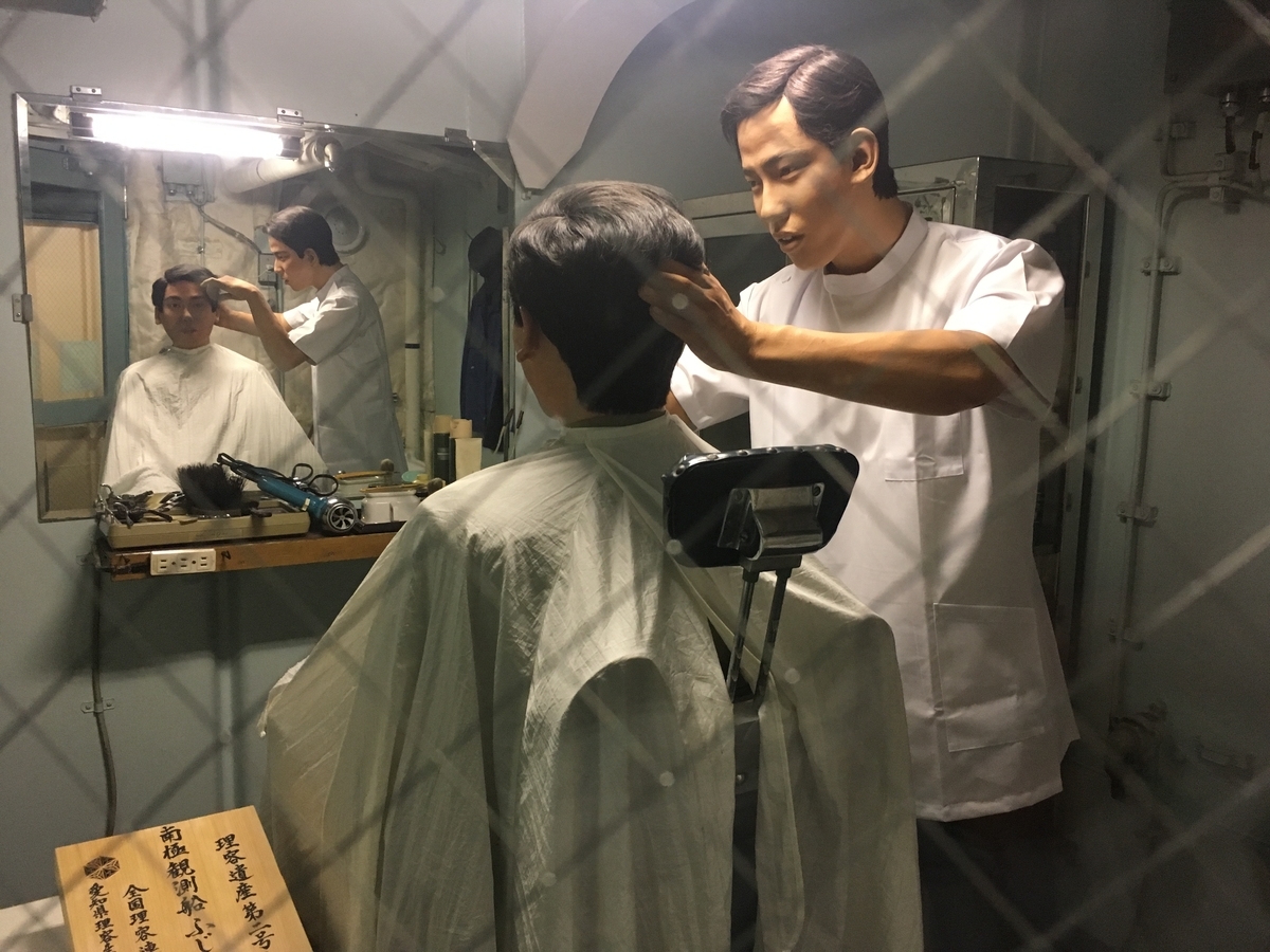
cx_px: 635
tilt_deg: -7.4
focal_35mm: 29
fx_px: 1064
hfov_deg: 61.7
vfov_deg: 48.2
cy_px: 476
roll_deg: -1.1
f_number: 2.2
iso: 160
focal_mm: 4.15
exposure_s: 1/30
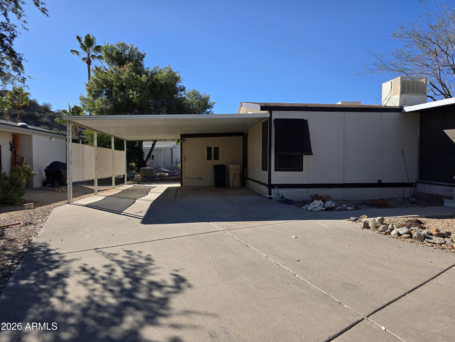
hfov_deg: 73.9
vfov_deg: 58.9
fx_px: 302
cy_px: 171
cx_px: 228
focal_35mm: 23
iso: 80
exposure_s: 1/5017
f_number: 1.7
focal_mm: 6.3
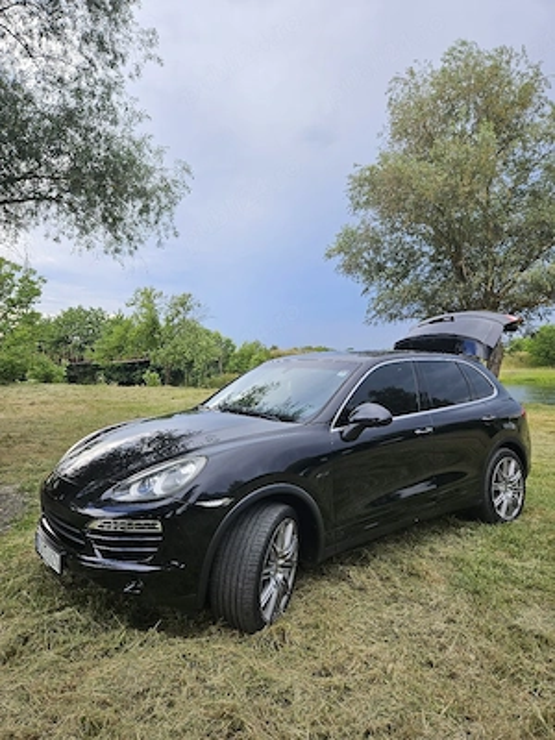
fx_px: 492
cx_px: 278
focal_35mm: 23
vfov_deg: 73.9
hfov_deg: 58.9
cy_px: 370
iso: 25
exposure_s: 1/435
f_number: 1.8
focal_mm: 5.4
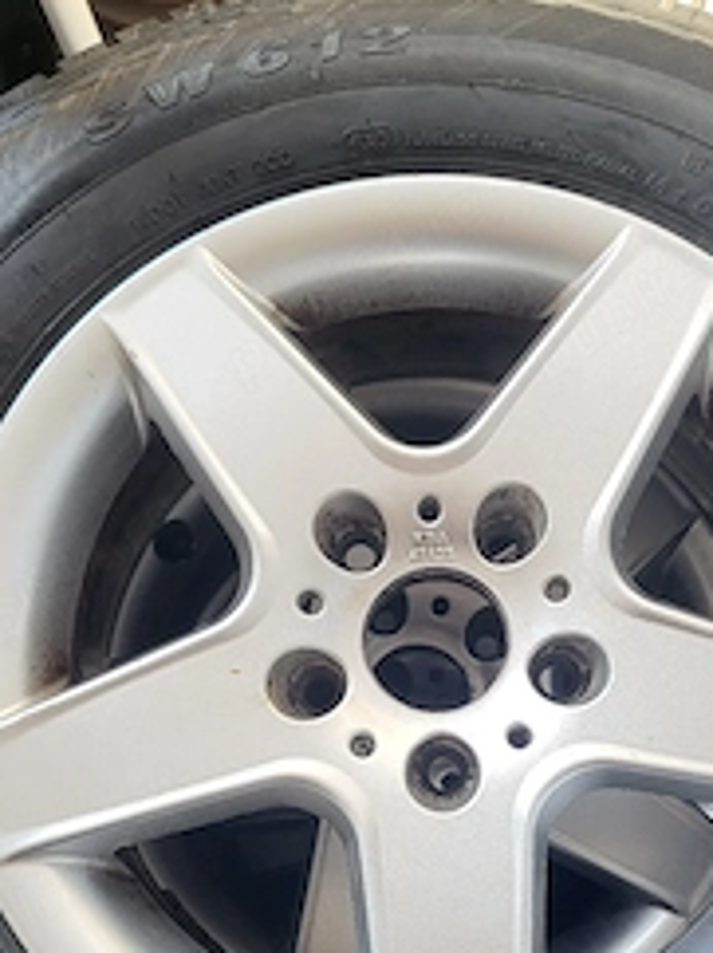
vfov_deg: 43.3
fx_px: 1183
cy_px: 638
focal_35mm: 43
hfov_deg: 33.4
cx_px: 433
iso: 40
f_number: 1.8
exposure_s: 1/175
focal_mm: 5.4
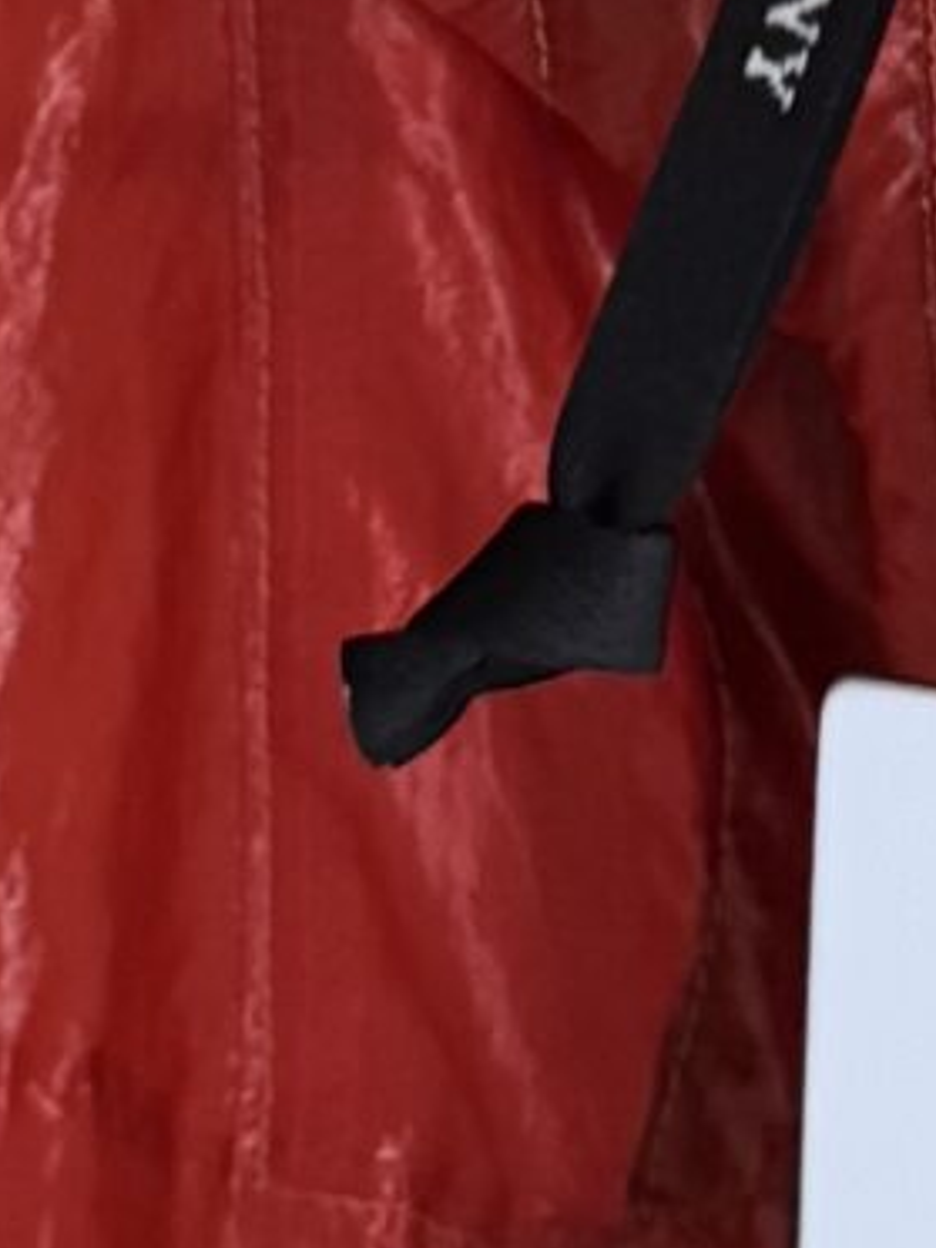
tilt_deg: -8.1
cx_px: 1003
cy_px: -1167
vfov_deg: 11.0
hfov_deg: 8.9
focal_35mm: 165
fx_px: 5949
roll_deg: -0.6
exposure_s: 1/47
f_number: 1.78
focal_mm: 6.76
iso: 800
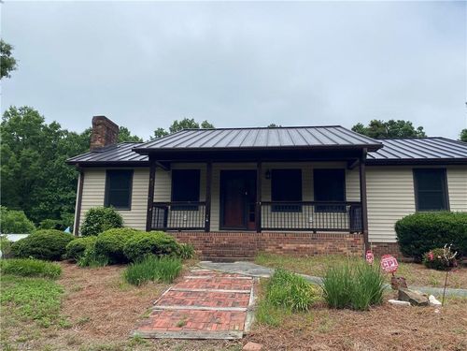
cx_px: 234
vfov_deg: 53.1
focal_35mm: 26
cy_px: 176
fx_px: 351
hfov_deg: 67.3
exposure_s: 1/4808
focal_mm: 4.25
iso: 32
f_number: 1.8
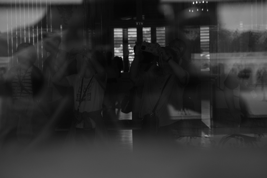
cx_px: 134
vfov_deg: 16.5
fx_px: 616
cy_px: 89
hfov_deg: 24.5
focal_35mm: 83
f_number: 4
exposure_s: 1/250
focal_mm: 55
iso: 250
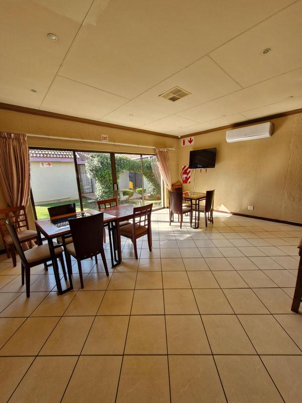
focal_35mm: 13
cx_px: 151
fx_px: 151
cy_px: 202
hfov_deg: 89.9
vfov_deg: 106.2
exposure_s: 1/154
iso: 50
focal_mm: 1.74
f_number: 2.2
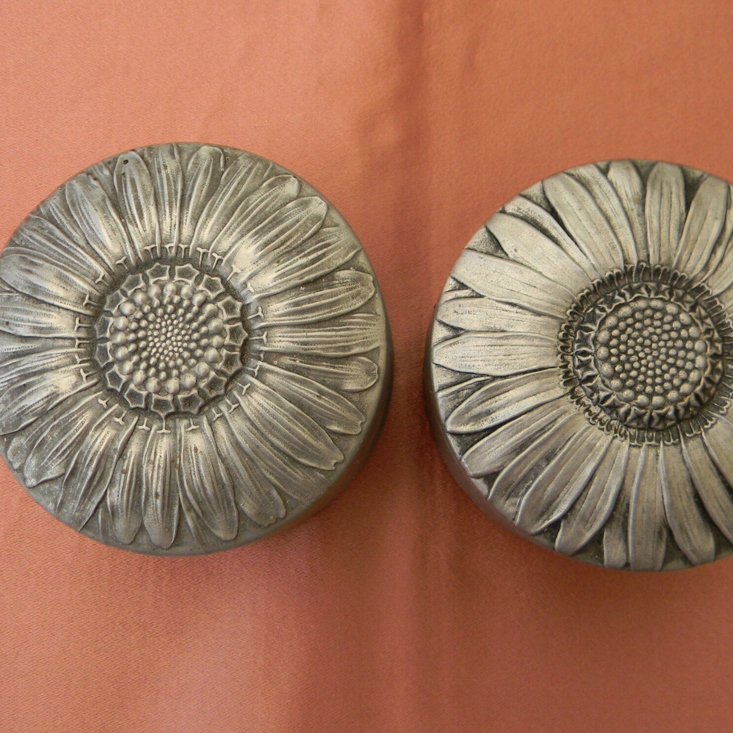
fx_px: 815
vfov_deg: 48.4
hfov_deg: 48.4
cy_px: 361
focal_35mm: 34
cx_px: 390
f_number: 3.5
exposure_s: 1/534
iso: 80
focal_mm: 5
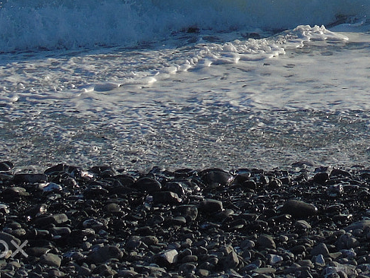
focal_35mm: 233
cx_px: 447
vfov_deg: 6.3
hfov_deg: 8.4
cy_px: -99
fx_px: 2490
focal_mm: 13
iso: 80
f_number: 4.7
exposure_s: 1/800
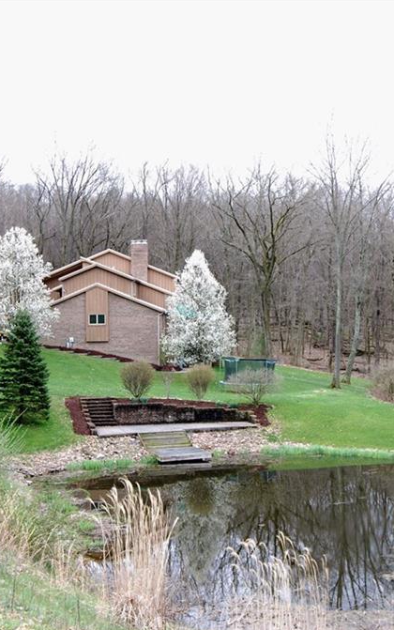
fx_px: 961
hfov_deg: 23.1
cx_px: 260
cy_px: 315
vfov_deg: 36.3
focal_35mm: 56
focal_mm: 24
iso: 200
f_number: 4
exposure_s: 1/60
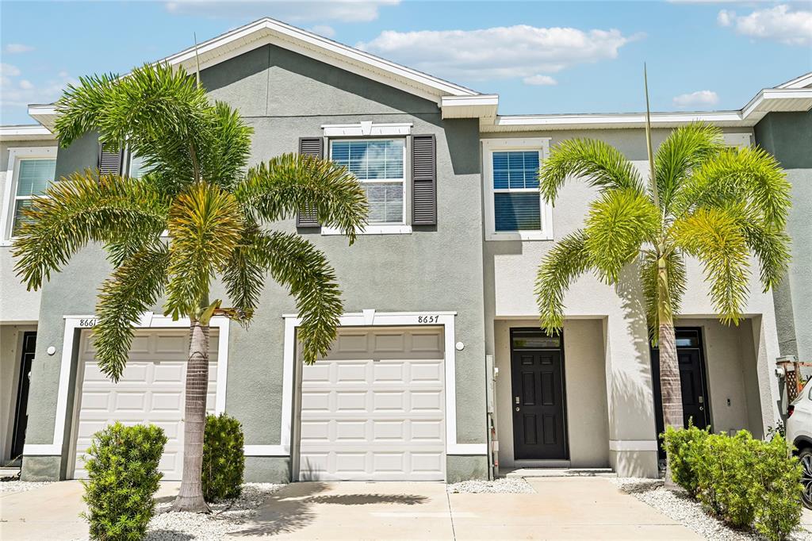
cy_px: 270
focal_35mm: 30
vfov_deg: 43.6
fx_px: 676
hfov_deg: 61.9
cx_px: 406
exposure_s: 1/1600
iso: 400
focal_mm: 30
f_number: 8
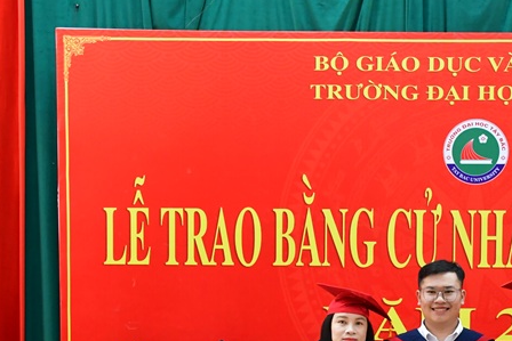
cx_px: 464
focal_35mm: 87
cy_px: 368
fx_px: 1238
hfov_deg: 22.8
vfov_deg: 15.3
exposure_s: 1/40
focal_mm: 26
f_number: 7.1
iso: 3200
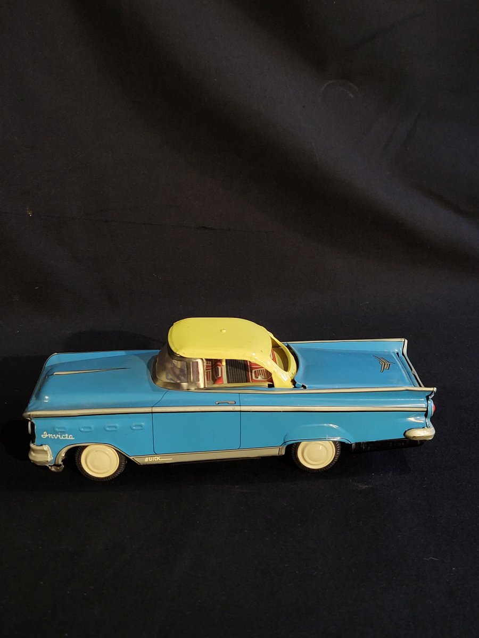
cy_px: 319
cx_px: 240
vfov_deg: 67.3
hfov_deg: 53.1
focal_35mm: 26
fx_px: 480
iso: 200
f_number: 1.8
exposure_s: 1/50
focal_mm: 5.4
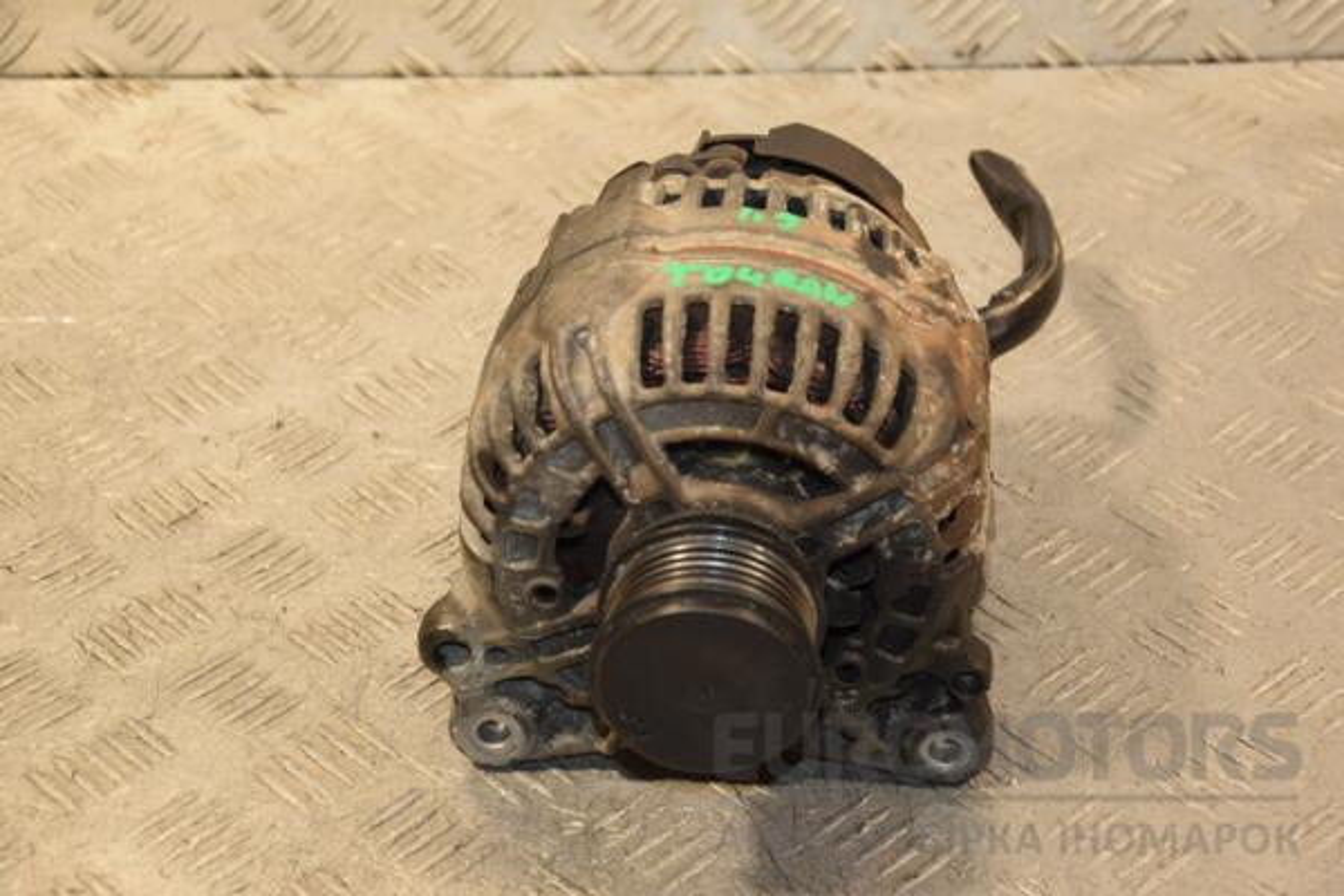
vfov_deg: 15.7
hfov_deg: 23.4
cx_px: 672
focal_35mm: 87
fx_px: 3248
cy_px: 448
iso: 800
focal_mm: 58
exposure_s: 1/125
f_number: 5
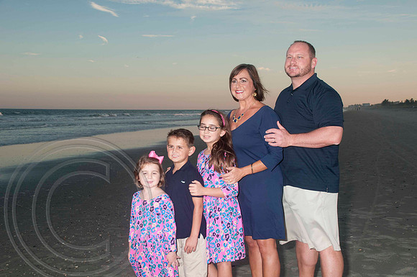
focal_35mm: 48
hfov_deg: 41.2
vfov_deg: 28.0
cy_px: 138
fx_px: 555
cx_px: 208
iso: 200
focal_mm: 32
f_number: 8
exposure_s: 1/160
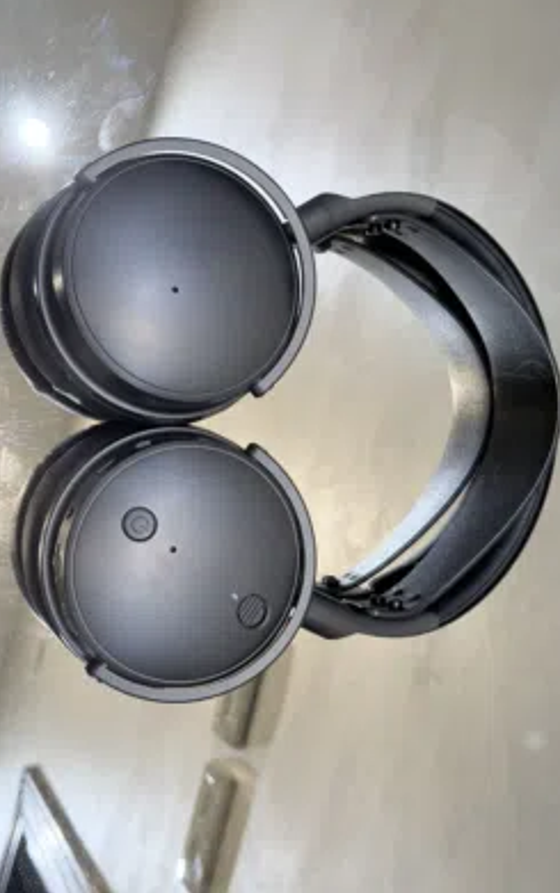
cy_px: 439
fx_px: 1267
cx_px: 279
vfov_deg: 38.8
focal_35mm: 52
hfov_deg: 24.9
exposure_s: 1/100
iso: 100
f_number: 1.78
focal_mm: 6.76
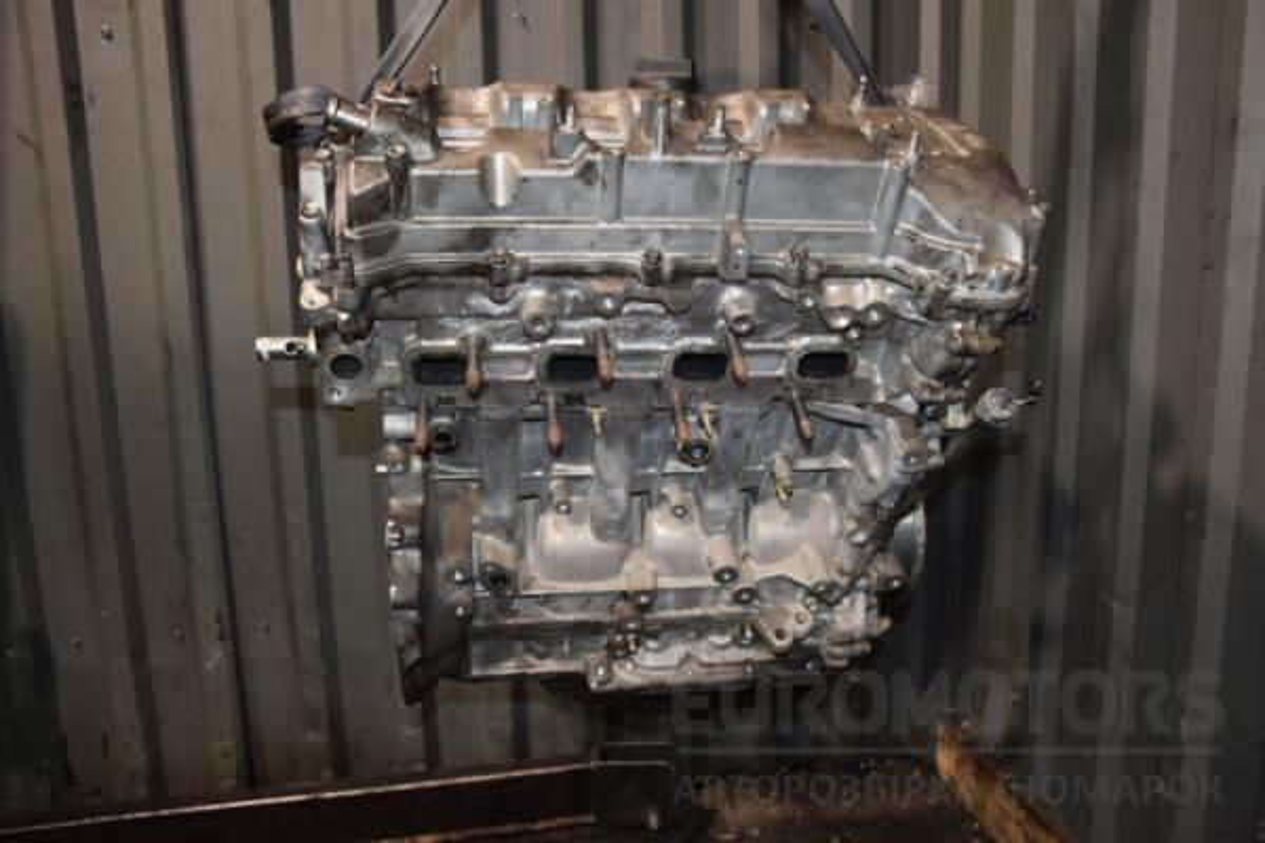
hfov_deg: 67.4
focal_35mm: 27
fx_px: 949
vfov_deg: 47.9
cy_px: 422
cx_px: 632
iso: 800
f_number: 5
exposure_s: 1/60
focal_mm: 18
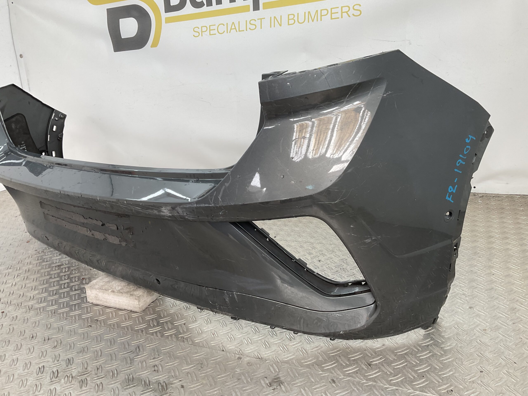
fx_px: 442
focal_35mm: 29
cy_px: 198
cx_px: 264
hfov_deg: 61.7
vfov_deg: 48.2
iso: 20
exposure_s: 1/120
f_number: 1.8
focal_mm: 3
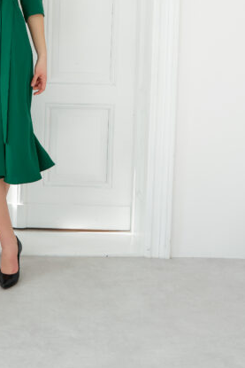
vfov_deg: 29.5
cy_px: 27
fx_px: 663
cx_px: 13
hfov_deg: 20.4
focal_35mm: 65
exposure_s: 1/200
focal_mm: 30
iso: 320
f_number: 4.5
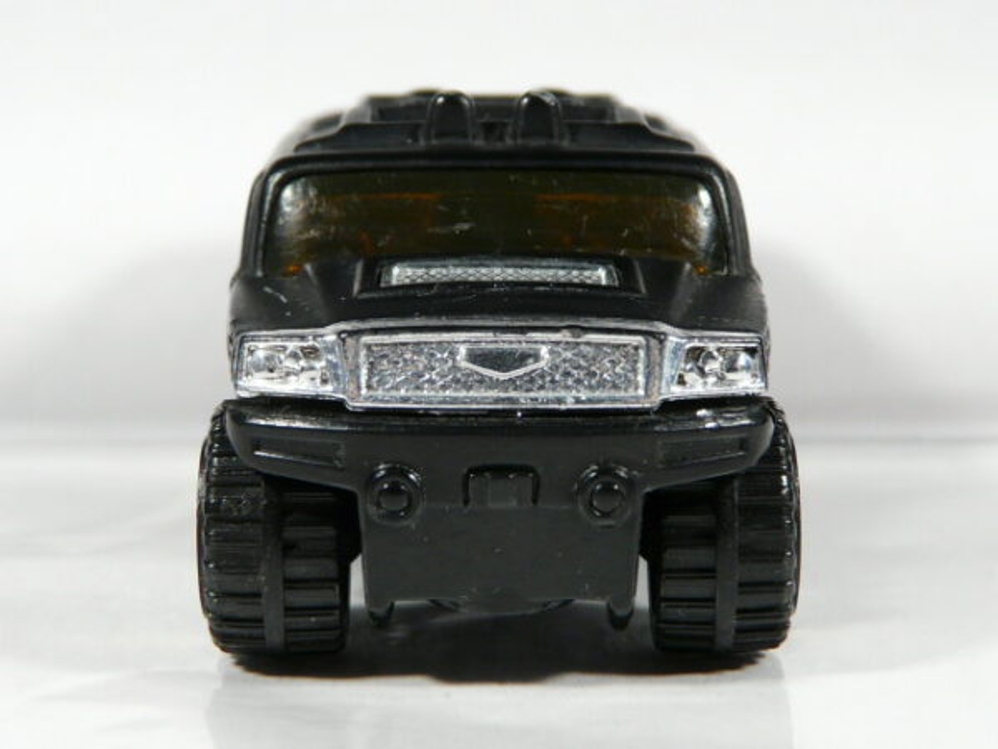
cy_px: 374
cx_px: 499
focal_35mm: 81
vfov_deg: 18.2
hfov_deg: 24.1
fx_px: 2335
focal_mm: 8.3
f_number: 3.2
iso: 125
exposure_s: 1/40
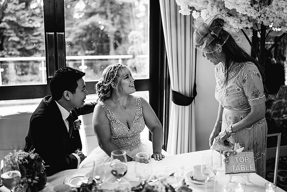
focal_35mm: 36
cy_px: 96
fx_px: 287
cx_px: 144
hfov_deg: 53.2
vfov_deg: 36.9
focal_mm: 35
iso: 400
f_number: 1.4
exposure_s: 1/250
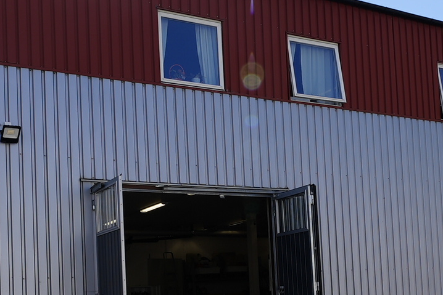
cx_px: 257
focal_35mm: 54
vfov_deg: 24.4
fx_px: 665
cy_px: 258
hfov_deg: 36.8
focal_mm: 14
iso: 80
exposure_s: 1/160
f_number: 10
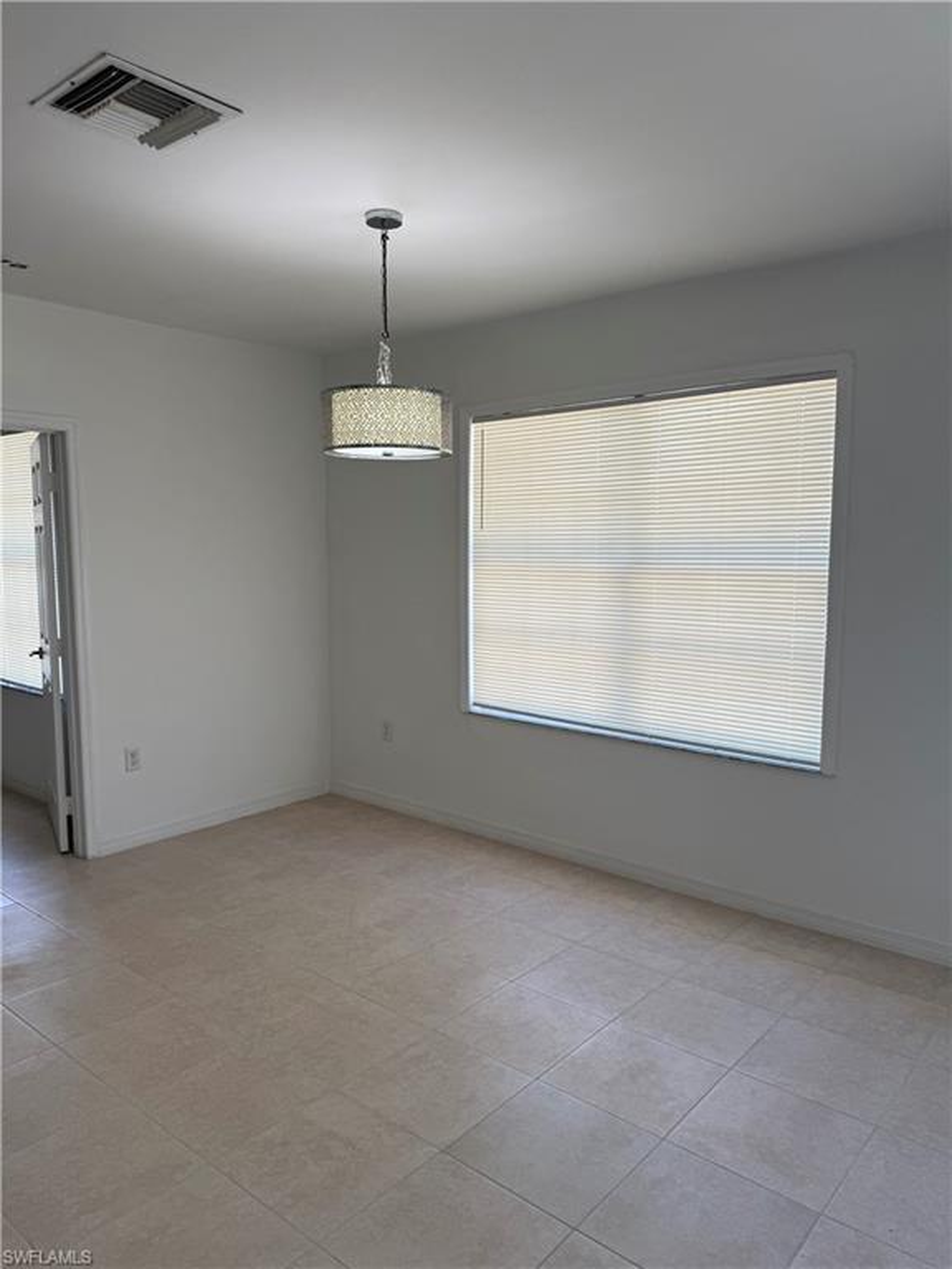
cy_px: 634
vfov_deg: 71.6
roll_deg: -0.4
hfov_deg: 56.8
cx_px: 476
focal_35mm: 24
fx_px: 880
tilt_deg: -5.0
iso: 64
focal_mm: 6.76
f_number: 1.78
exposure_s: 1/282
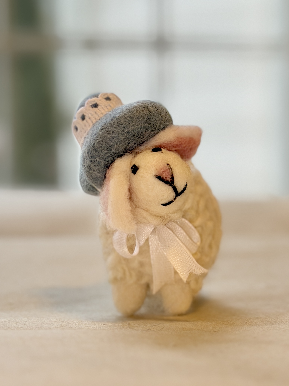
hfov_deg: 29.1
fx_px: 557
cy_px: 196
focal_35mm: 50
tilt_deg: -3.0
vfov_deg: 38.2
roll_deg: +0.9
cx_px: 148
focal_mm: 6.76
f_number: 1.78
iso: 125
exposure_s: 1/192
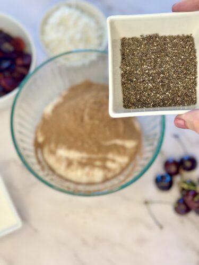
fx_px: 368
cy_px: 132
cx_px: 100
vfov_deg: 39.7
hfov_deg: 30.3
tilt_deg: -72.4
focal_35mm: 48
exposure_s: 1/172
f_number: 1.78
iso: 100
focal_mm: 6.86
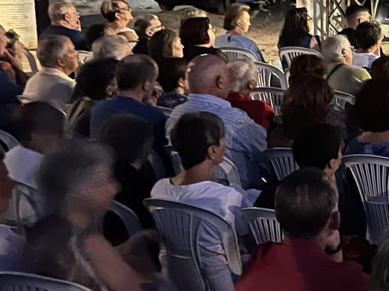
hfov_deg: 17.5
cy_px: 81
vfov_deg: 15.7
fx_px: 1056
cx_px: 672
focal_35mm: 94
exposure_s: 1/9
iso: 640
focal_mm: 5.1
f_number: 1.6
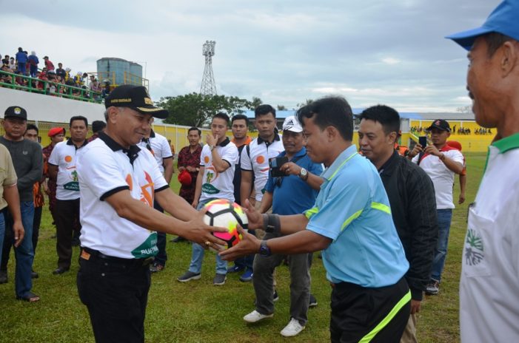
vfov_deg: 36.7
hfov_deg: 53.2
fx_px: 518
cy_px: 172
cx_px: 260
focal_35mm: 36
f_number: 6.3
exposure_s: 1/160
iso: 200
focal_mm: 24
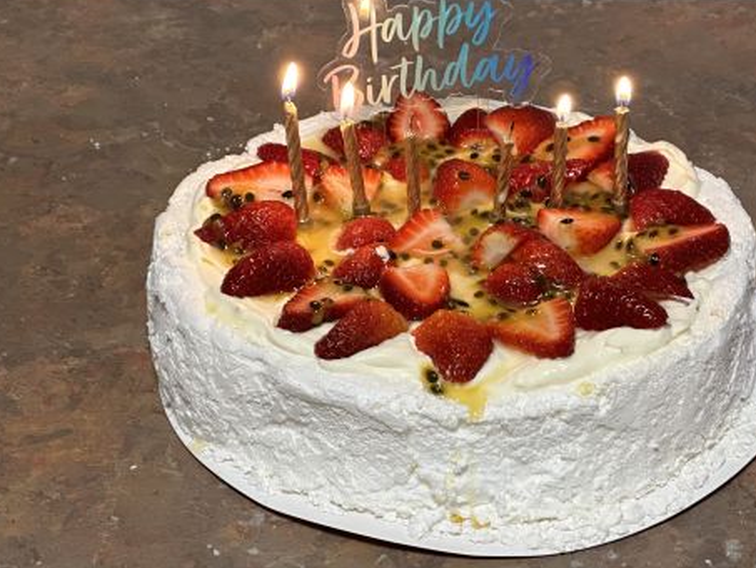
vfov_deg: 14.5
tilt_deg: -33.9
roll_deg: -0.5
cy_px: 251
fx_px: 2228
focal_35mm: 102
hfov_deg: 19.2
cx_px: 481
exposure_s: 1/50
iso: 320
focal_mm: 9
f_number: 2.8
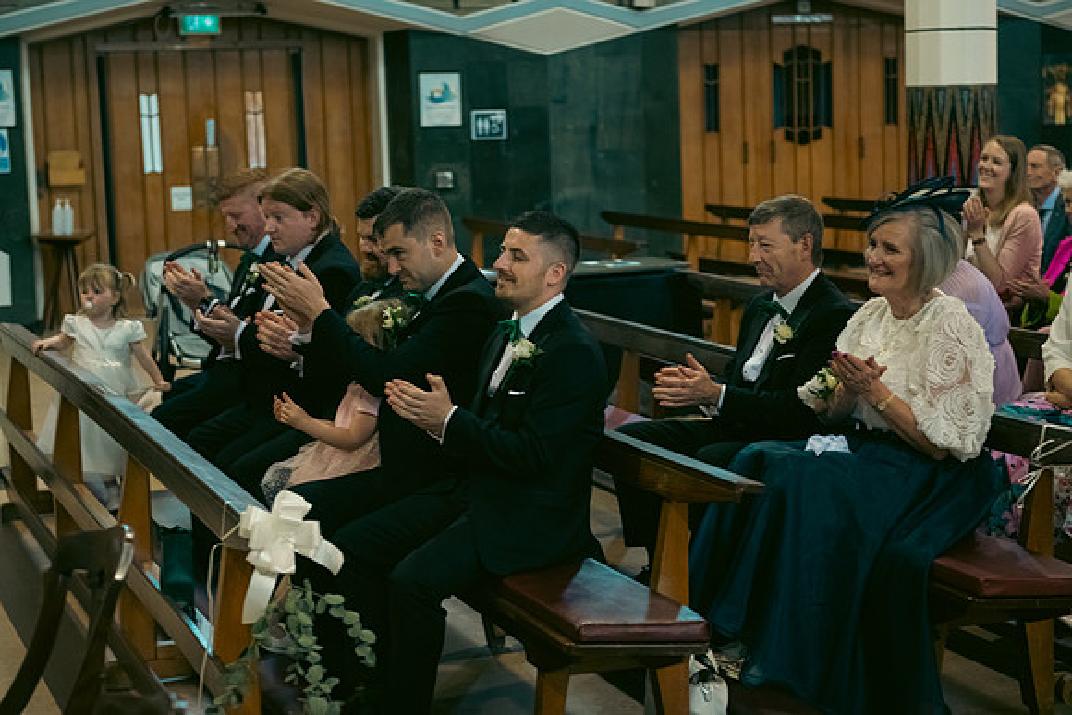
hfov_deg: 28.8
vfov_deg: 19.5
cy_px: 358
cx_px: 536
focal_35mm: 70
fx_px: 2085
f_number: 3.5
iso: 1000
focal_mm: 70
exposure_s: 1/160
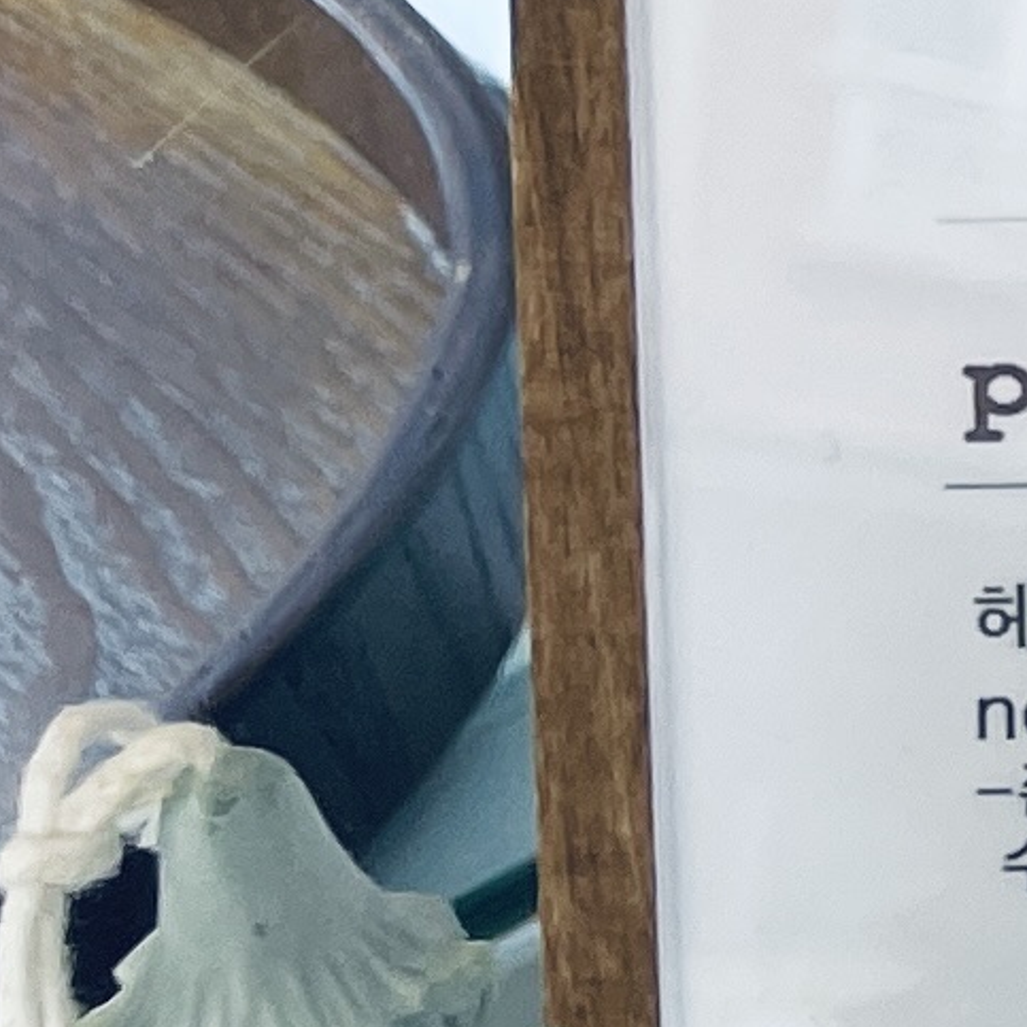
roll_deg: -0.5
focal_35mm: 192
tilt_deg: -23.0
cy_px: -683
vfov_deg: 8.8
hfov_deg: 6.8
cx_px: 4265
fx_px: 6445
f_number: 1.6
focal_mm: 4.2
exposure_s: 1/183
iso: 32
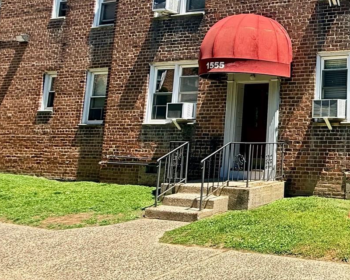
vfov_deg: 41.7
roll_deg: +0.1
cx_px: 422
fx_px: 363
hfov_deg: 38.1
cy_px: 96
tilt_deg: +8.3
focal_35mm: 35
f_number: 2.2
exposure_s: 1/644
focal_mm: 2.22
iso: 50
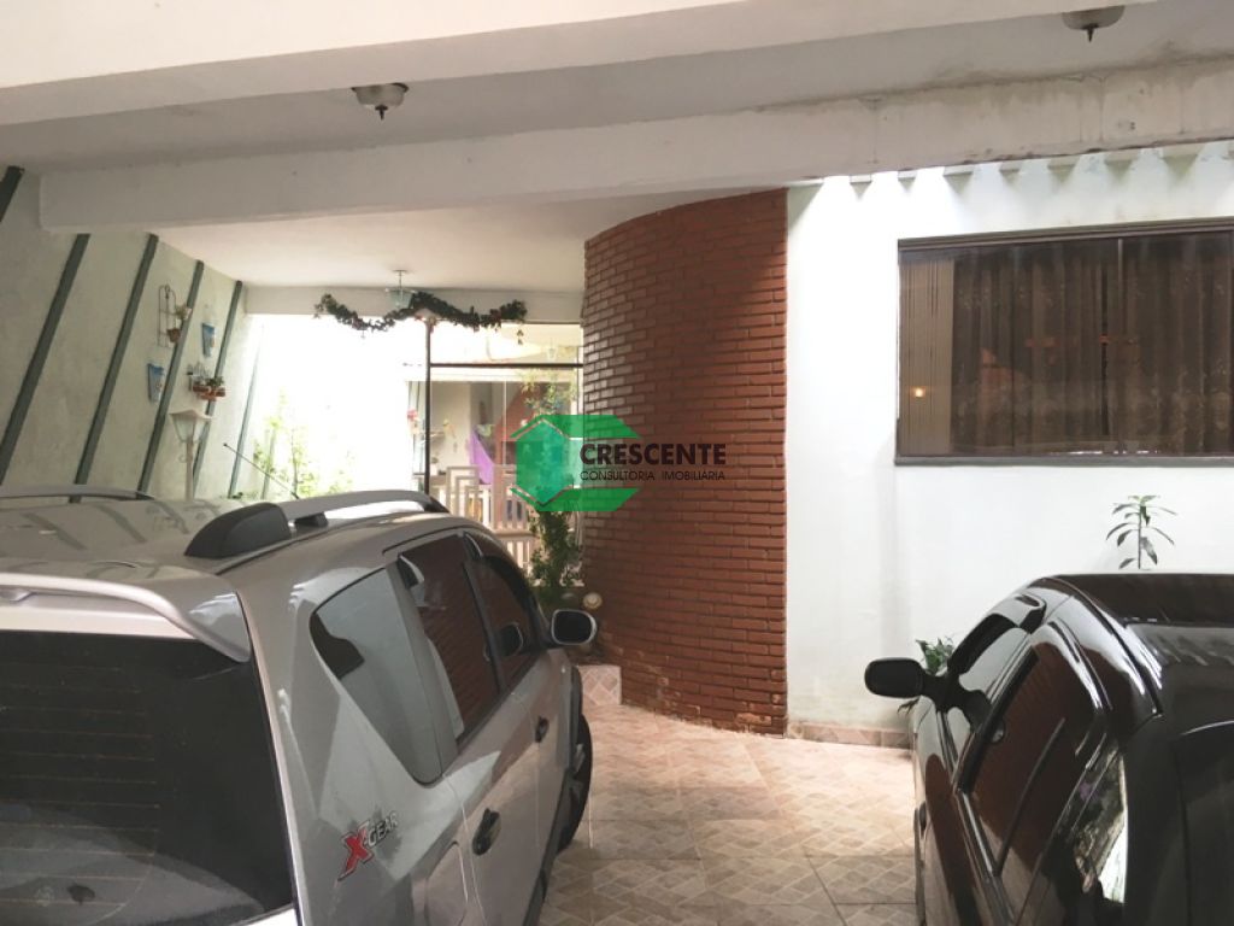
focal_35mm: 29
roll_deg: +1.0
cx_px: 617
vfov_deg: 48.2
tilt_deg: -2.4
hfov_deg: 61.7
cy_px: 463
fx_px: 1034
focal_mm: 4.15
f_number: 2.2
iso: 25
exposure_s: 1/40
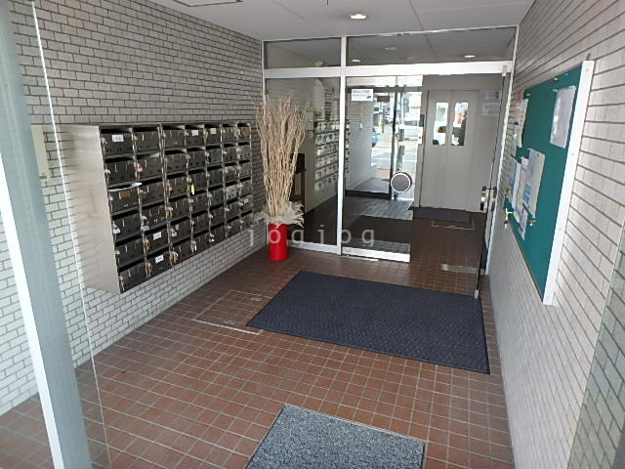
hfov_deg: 79.0
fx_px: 379
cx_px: 312
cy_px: 234
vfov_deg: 63.4
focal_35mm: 21
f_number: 3.5
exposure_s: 1/50
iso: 200
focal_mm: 3.7
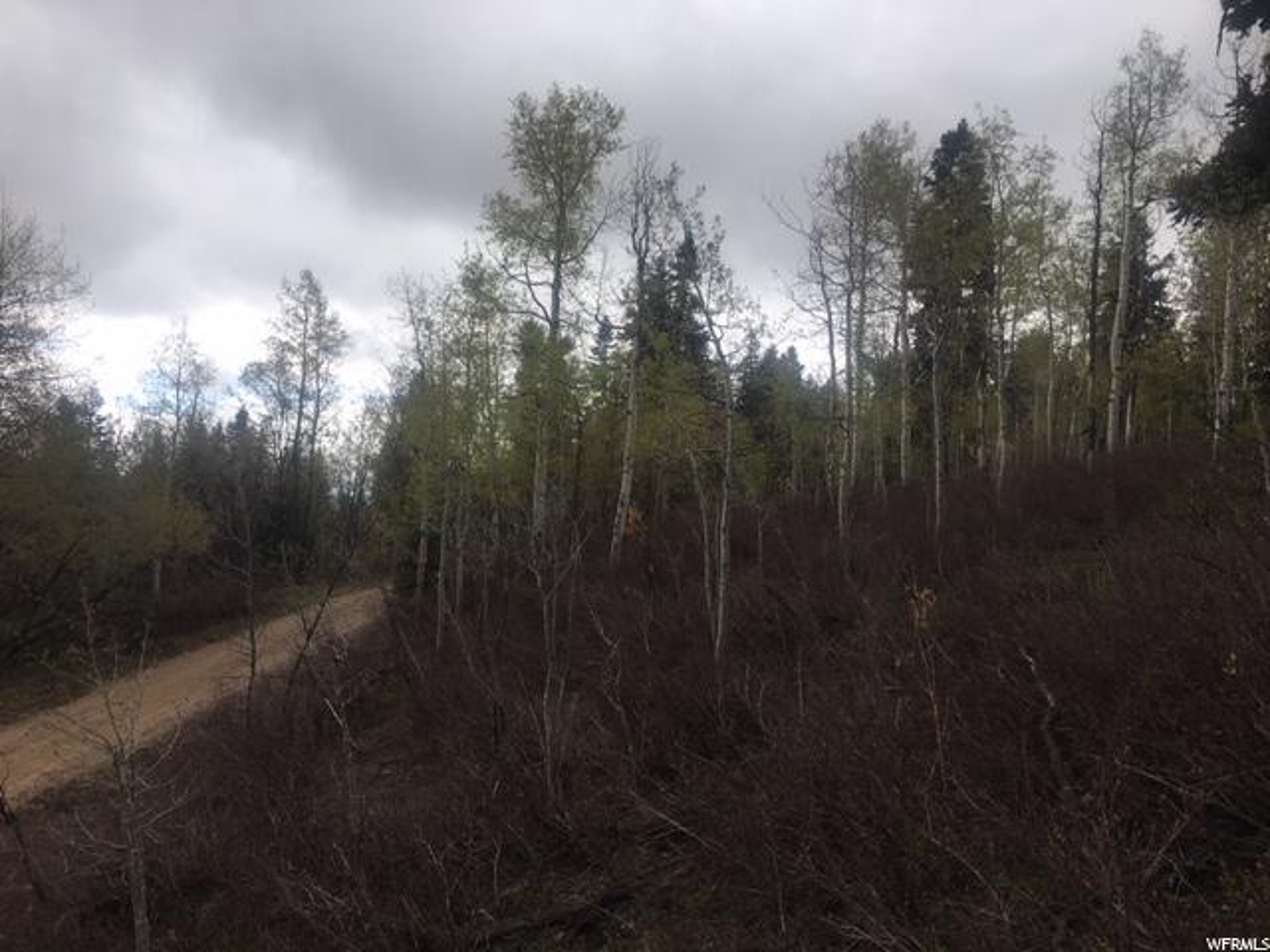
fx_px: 1064
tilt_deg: +2.2
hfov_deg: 61.7
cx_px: 635
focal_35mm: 29
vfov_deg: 48.2
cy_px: 476
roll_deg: -3.1
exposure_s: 1/686
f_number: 2.2
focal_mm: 4.15
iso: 25
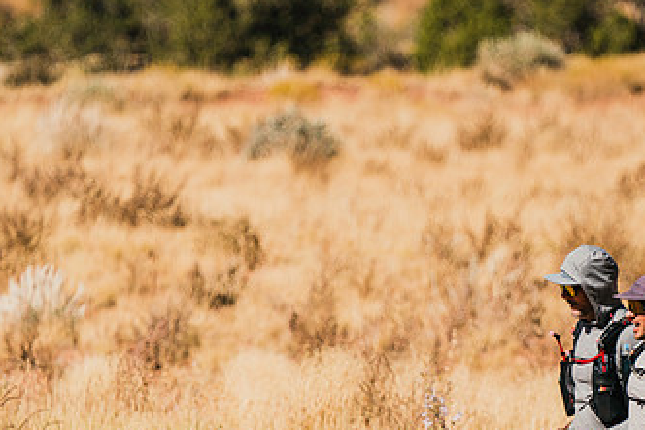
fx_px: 19035
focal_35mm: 1063
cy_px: 369
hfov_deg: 1.9
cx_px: 472
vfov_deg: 1.3
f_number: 6.3
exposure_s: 1/1600
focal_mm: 600
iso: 160
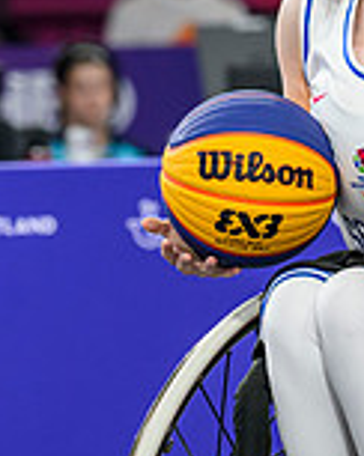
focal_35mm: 572
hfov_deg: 2.7
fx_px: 7718
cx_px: 529
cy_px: 201
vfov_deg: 3.4
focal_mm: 130
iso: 2500
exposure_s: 1/1600
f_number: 3.2
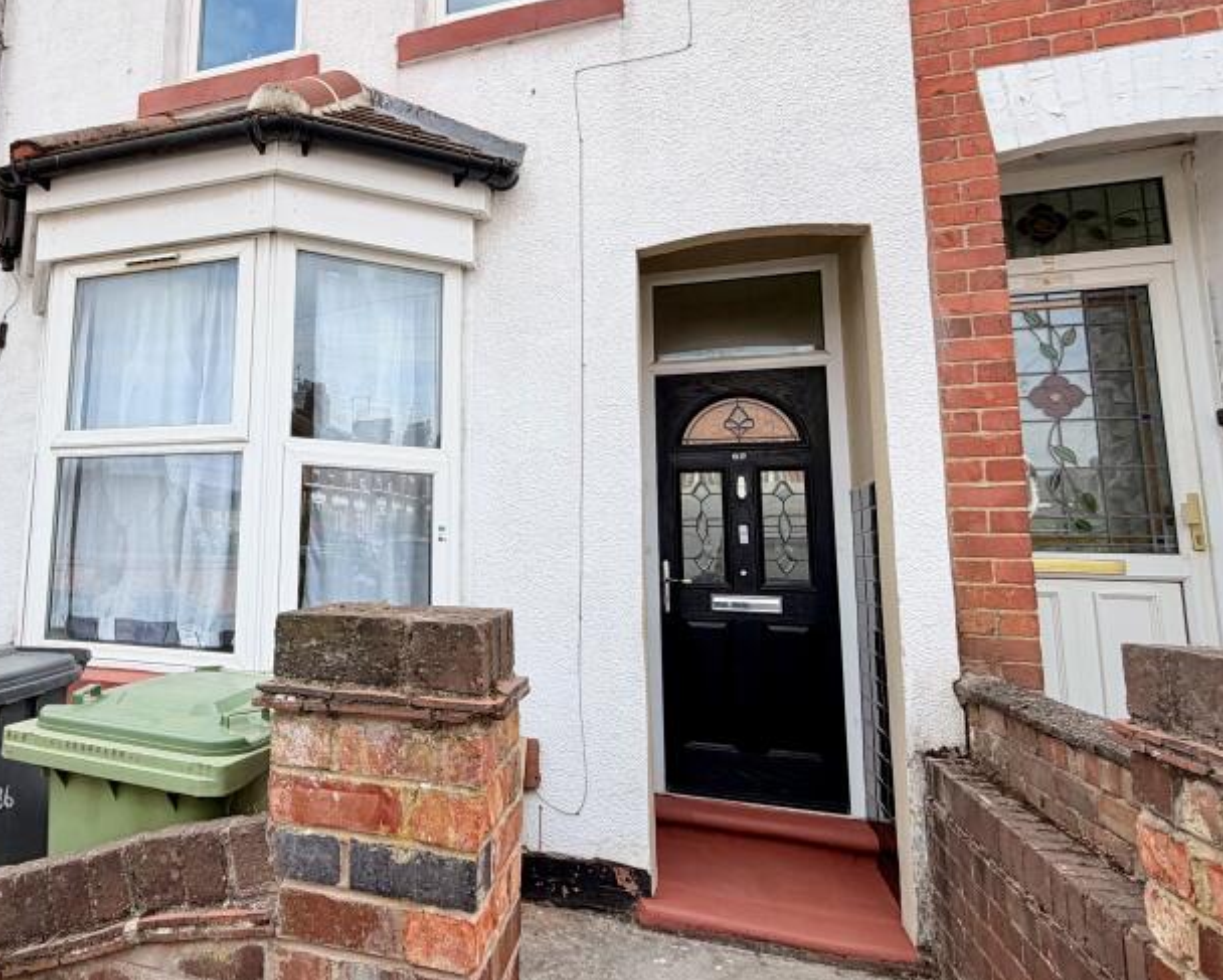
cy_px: 447
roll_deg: -0.5
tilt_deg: +6.6
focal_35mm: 23
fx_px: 833
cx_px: 358
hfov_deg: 69.3
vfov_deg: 60.8
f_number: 2.2
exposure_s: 1/679
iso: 40
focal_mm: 2.22
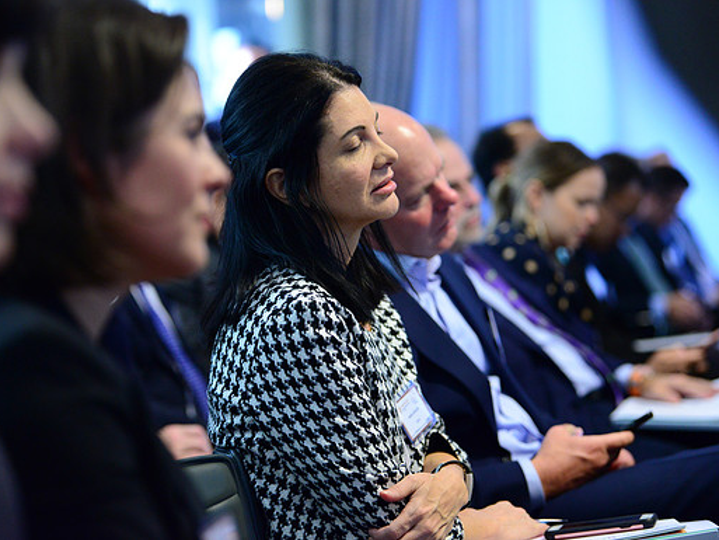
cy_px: 270
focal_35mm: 100
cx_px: 320
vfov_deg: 14.8
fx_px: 2078
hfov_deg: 19.6
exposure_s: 1/125
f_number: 2.8
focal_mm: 92
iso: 4000
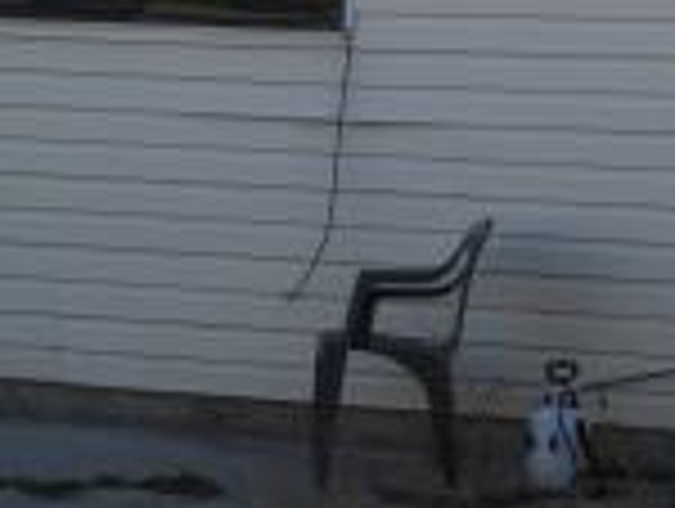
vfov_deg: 5.8
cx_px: -72
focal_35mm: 256
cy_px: 171
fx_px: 5000
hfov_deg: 7.7
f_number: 4.2
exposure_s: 1/320
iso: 100
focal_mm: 10.7
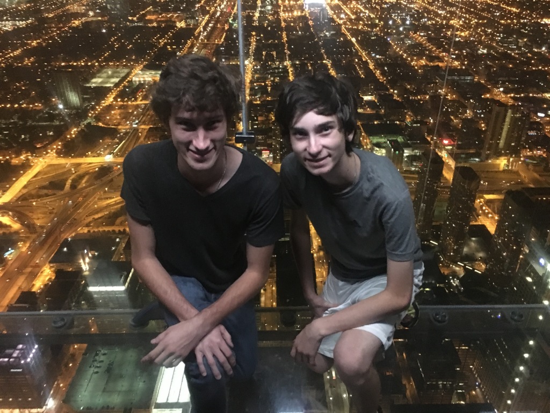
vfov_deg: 48.2
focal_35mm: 29
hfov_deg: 61.7
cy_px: 206
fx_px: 461
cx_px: 275
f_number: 2.2
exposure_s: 1/15
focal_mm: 4.15
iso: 800
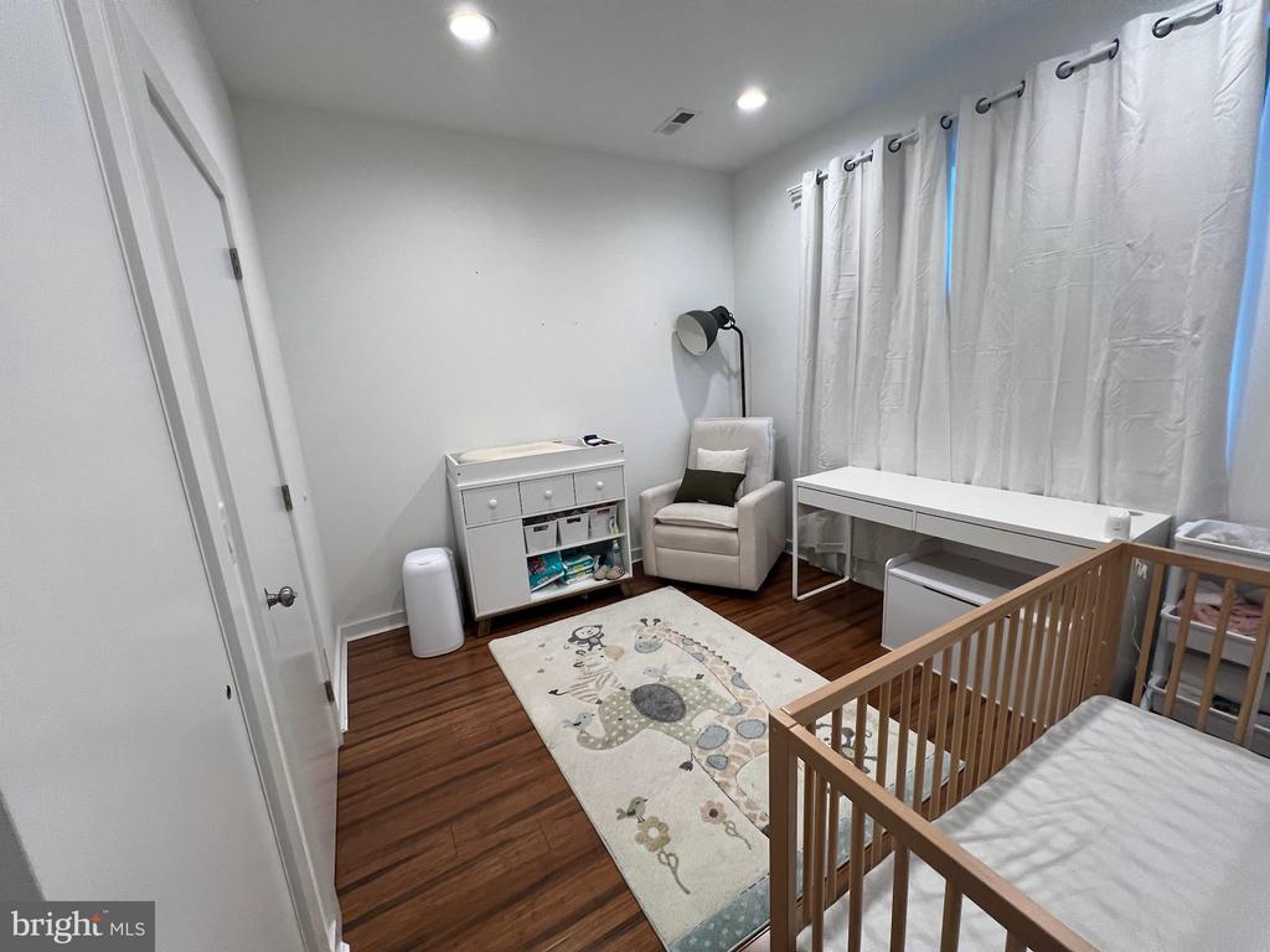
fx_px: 477
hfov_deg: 106.2
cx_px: 635
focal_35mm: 13
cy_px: 476
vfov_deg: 89.9
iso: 200
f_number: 1.8
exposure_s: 1/120
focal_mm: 1.57
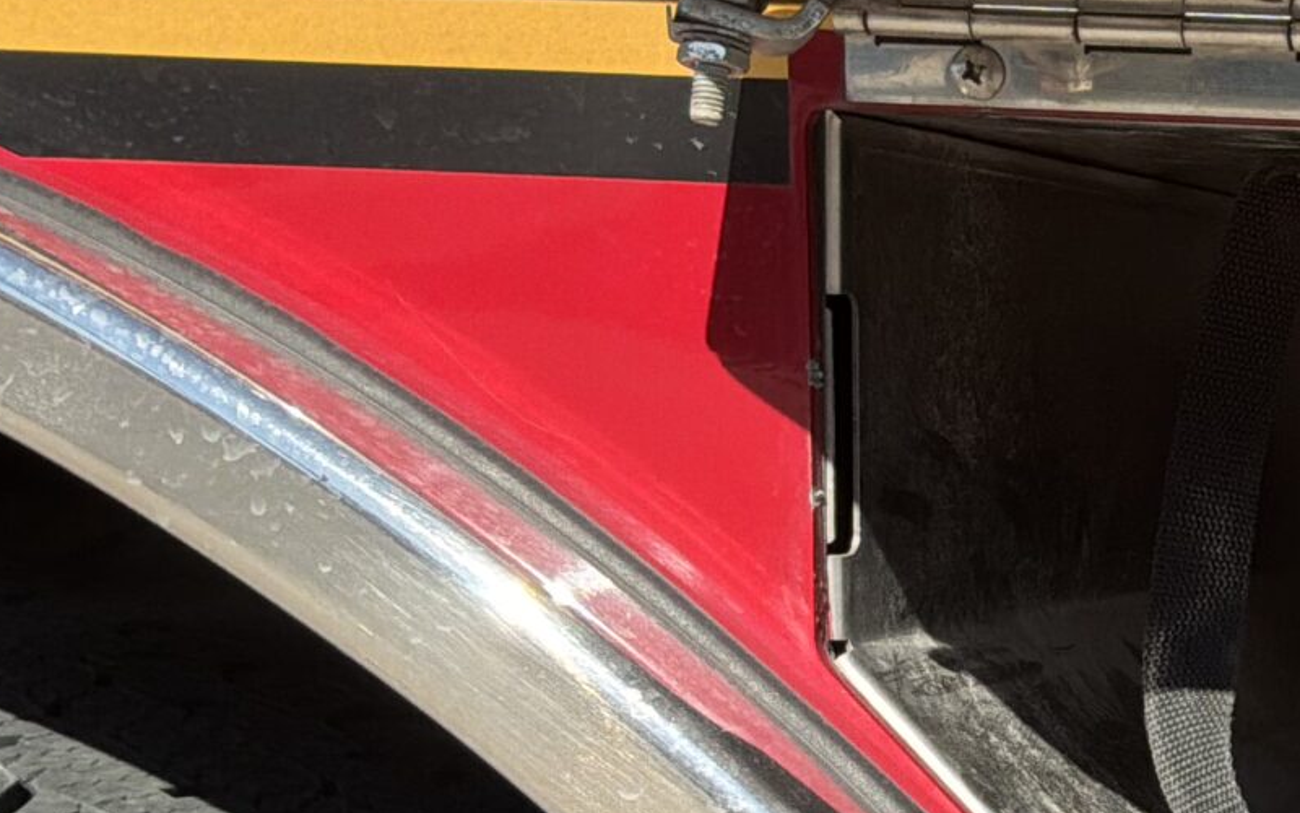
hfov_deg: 19.8
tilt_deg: -8.5
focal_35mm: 95
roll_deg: -1.1
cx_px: 1770
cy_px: 821
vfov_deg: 13.6
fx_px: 3366
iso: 25
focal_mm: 3
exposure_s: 1/912
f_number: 1.8
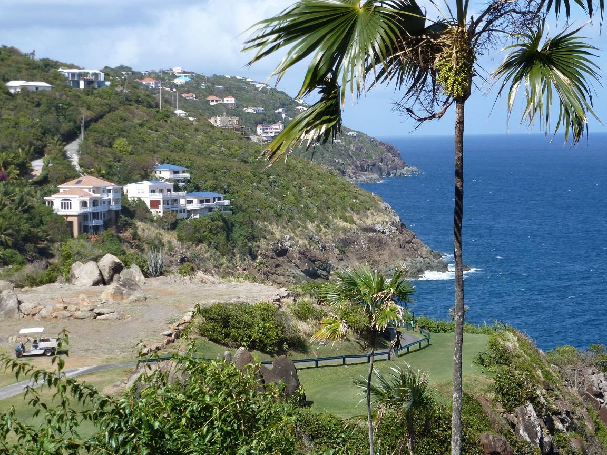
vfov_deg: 14.2
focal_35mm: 104
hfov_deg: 18.9
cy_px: 228
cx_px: 304
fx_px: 1824
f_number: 5
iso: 100
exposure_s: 1/400
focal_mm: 18.7
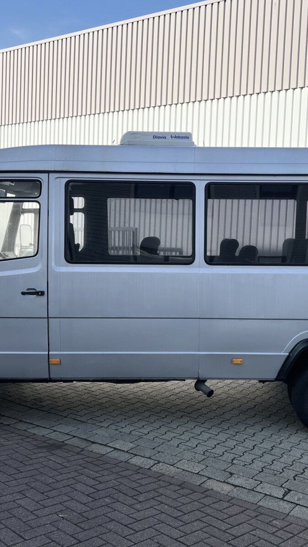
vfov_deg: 52.8
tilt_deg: -2.5
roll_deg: -1.7
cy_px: 272
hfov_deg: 31.0
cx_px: 205
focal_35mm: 38
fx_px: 552
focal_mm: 5.7
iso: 50
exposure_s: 1/2915
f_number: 1.5
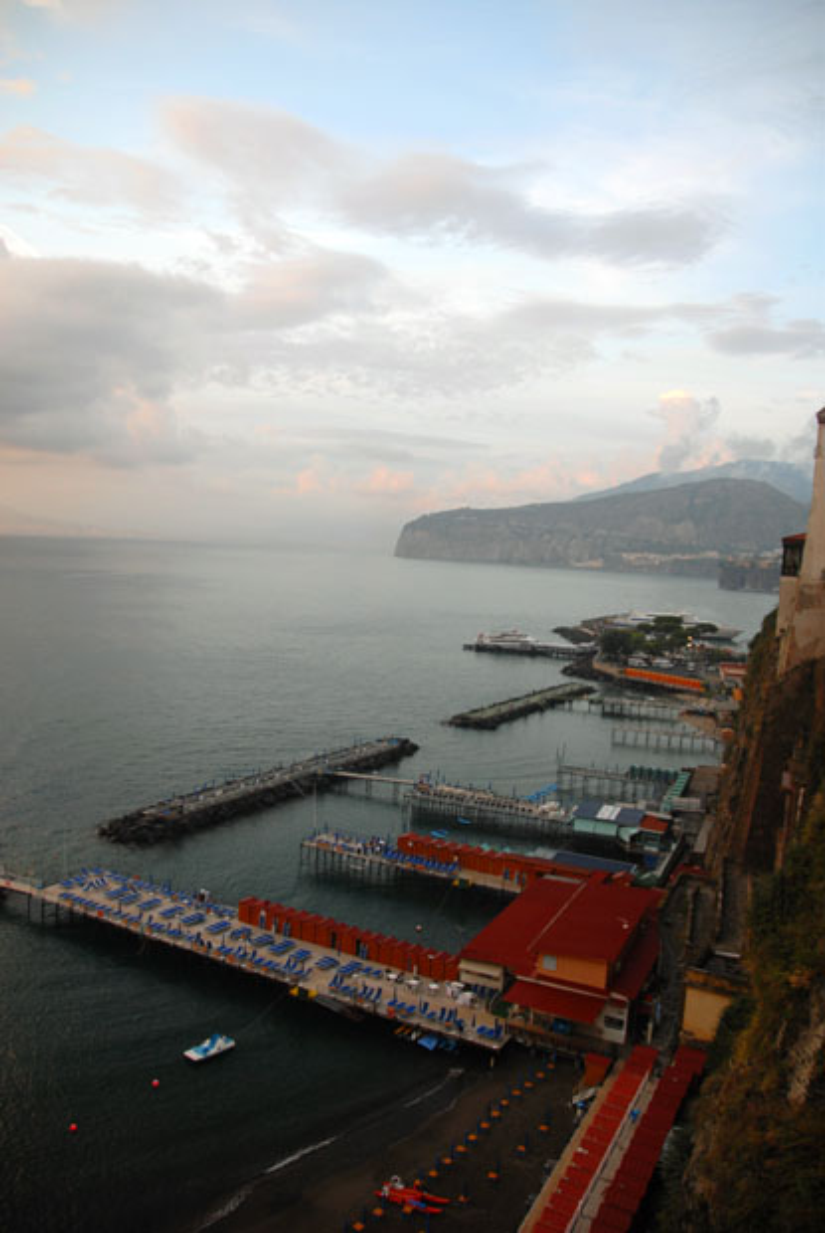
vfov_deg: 67.3
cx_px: 412
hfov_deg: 48.0
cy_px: 616
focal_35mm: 27
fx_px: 925
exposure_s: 1/45
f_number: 3.5
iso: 200
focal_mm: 18
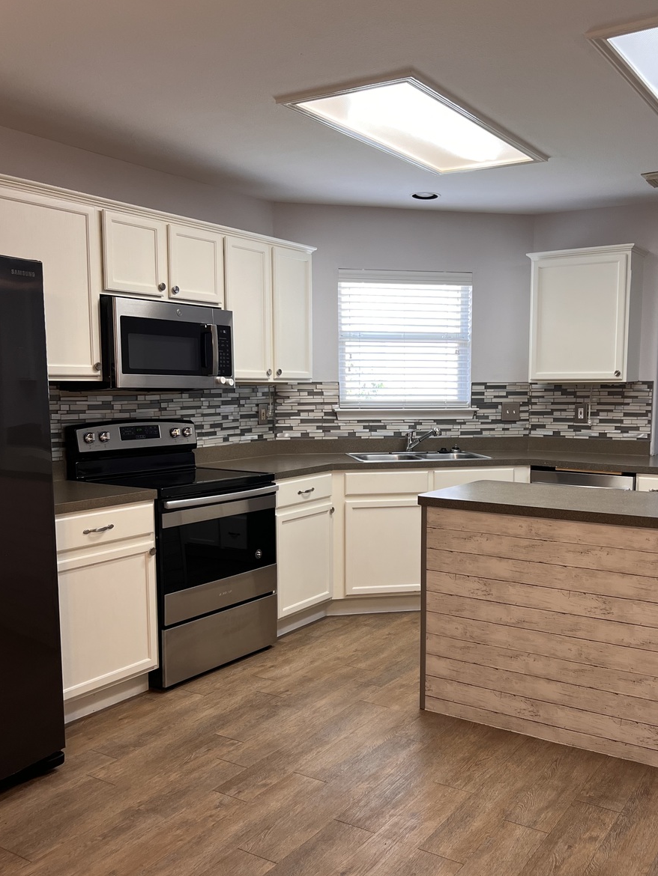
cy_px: 478
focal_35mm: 32
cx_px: 373
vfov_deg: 56.7
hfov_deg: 44.1
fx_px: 811
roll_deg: +0.5
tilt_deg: -6.1
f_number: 1.5
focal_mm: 5.7
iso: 125
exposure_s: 1/120
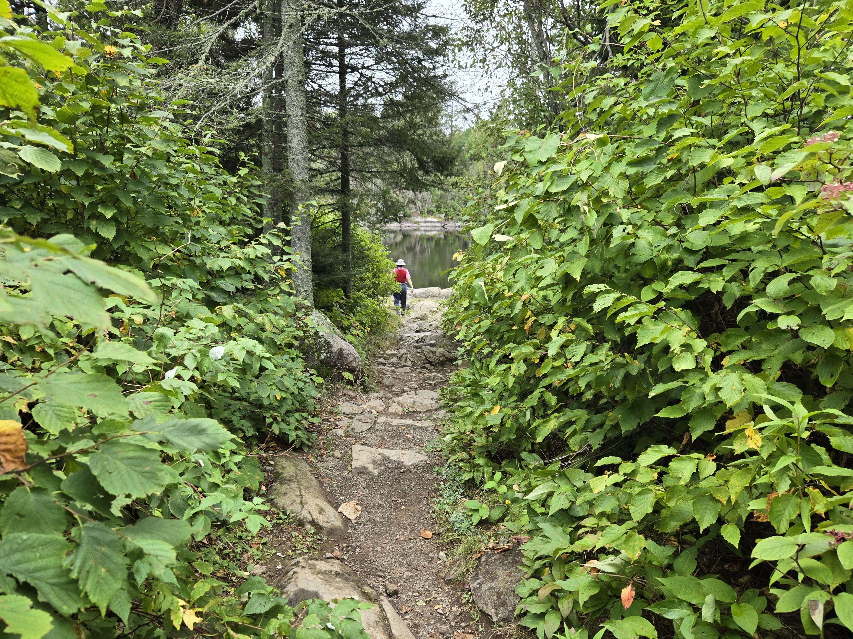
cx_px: 411
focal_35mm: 25
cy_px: 340
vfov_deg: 54.8
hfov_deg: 69.4
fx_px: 616
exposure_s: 1/180
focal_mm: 5.4
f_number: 1.8
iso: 64
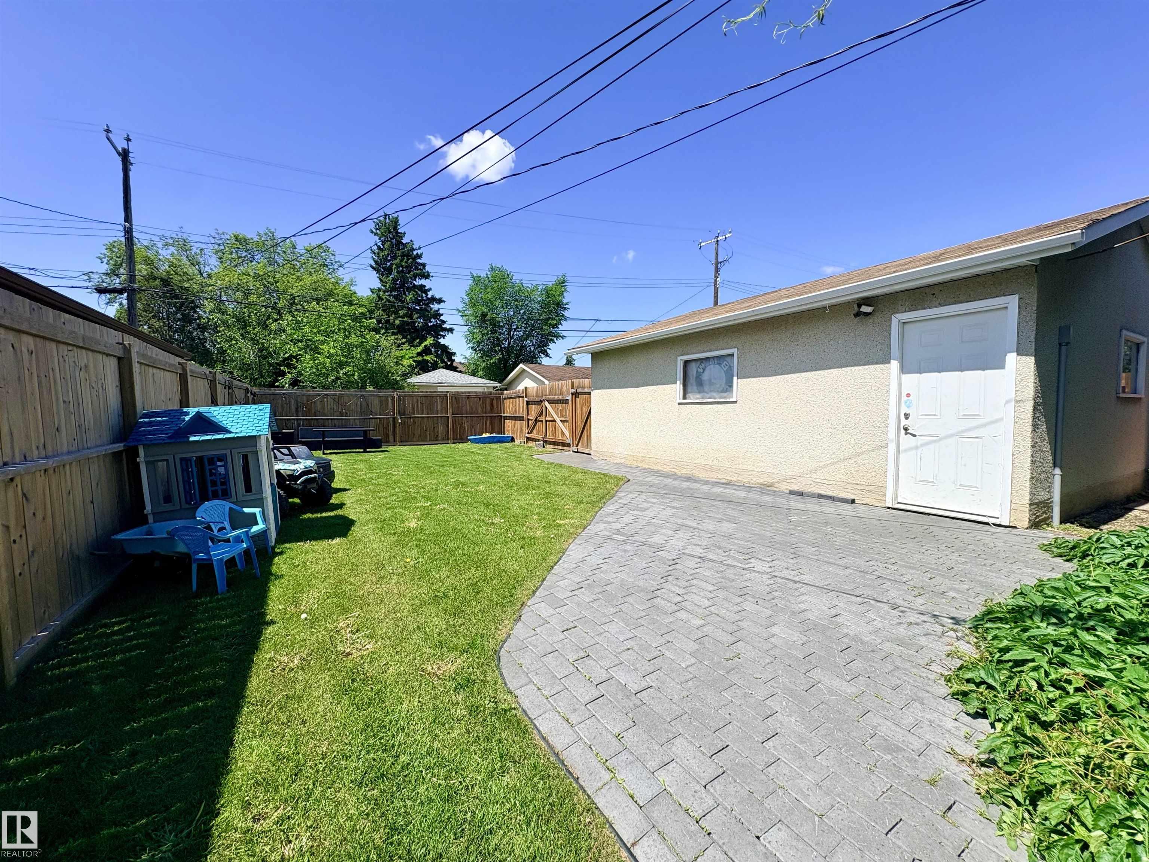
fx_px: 465
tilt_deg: -2.5
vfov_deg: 85.7
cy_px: 431
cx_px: 574
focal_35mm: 14
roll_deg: +0.9
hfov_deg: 102.1
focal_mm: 2.22
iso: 50
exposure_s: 1/2342
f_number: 2.2
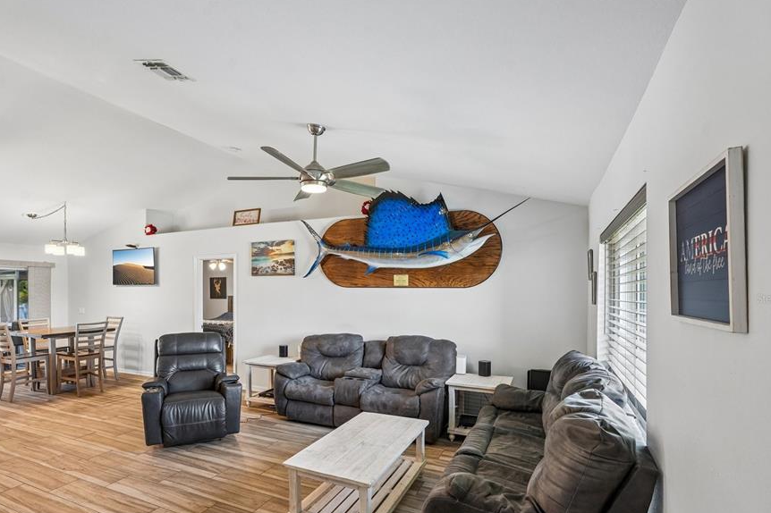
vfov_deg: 62.6
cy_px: 299
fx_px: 419
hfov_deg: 84.9
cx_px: 350
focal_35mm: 20
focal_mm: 16.5
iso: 400
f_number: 8
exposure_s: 1/8
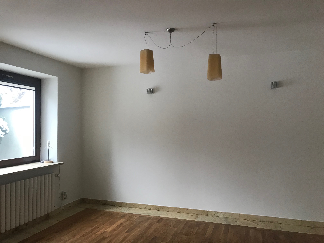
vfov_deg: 49.7
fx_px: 262
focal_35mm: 28
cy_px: 122
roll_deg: +0.2
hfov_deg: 63.4
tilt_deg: +5.1
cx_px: 162
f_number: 1.8
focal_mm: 3.99
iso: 40
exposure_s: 1/20
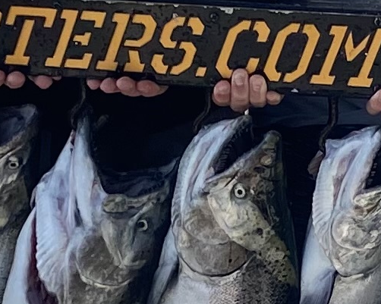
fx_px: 2299
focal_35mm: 204
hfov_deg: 9.5
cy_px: 230
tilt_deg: -22.1
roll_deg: -3.1
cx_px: 246
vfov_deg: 7.6
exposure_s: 1/2141
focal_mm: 4.25
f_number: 1.8
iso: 32
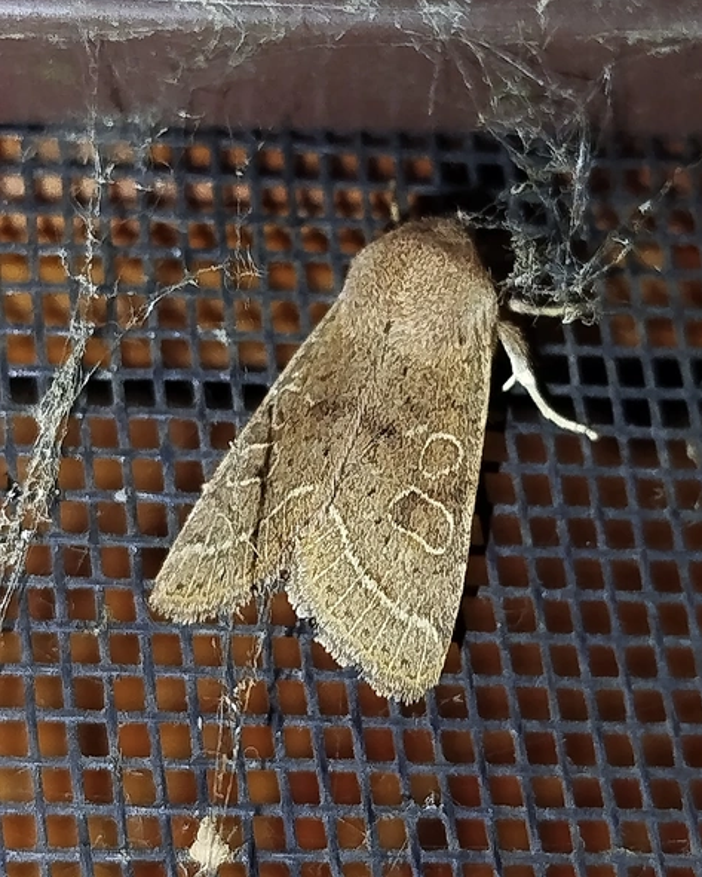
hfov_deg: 16.5
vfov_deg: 20.6
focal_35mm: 93
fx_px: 2415
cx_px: 355
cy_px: 411
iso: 160
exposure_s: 1/33
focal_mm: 5.31
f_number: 1.7
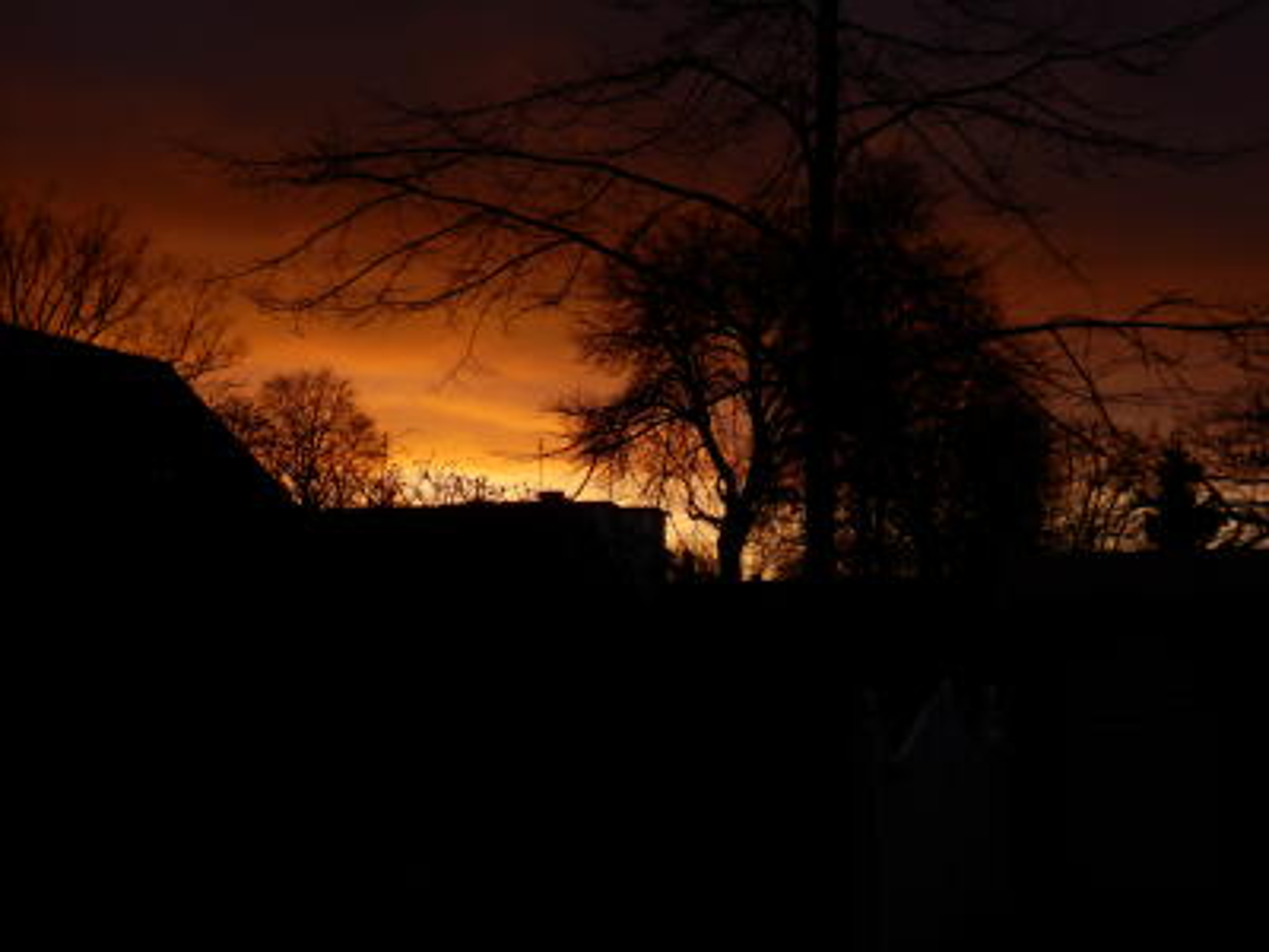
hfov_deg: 35.5
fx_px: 1980
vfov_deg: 27.0
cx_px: 634
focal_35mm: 54
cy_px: 476
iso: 80
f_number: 4.1
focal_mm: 9.8
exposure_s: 1/250
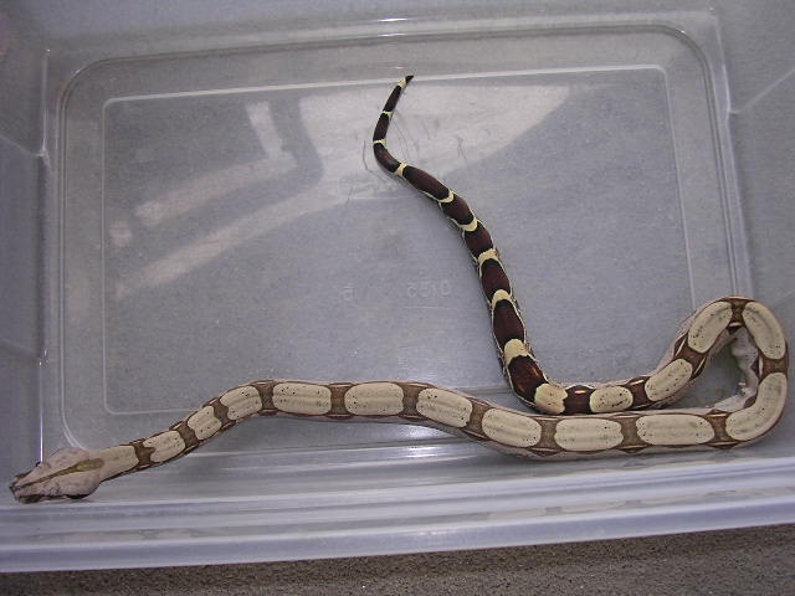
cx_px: 398
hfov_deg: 49.0
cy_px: 298
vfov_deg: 37.7
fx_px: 873
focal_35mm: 38
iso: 100
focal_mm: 5.8
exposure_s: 1/30
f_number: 2.8
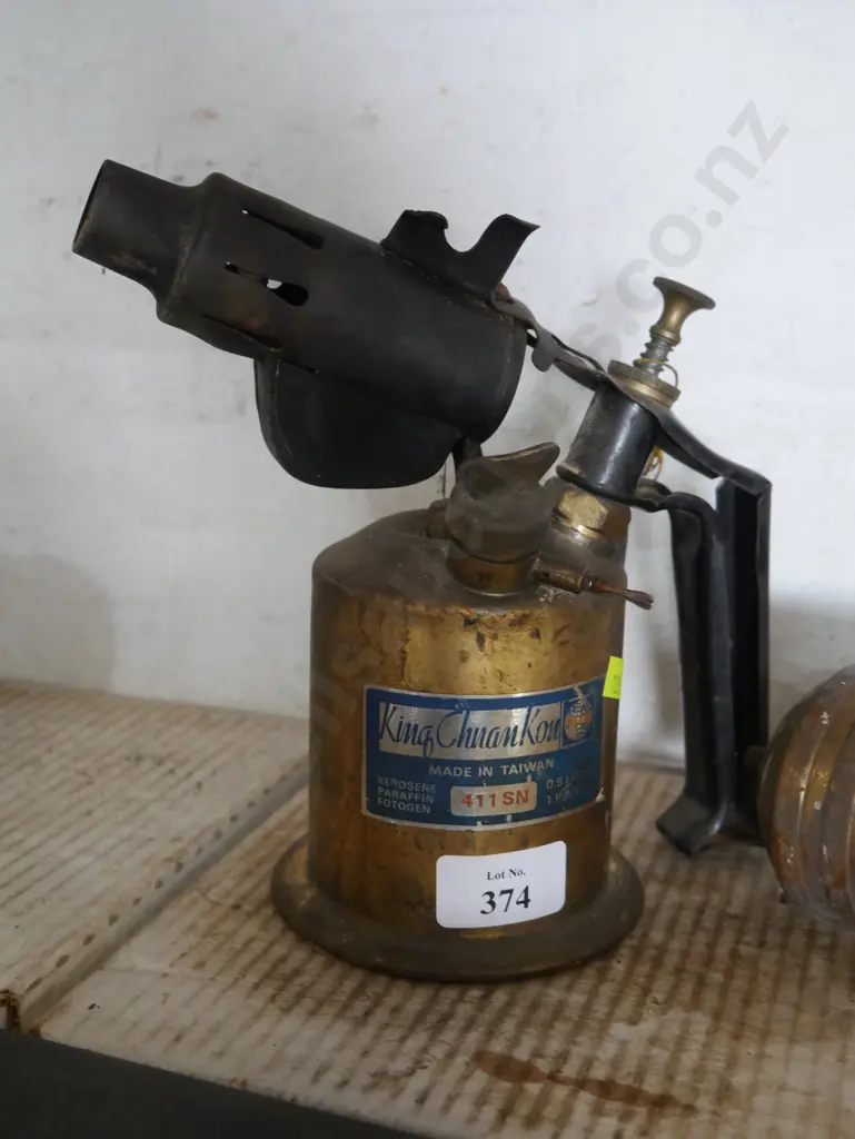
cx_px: 428
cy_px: 570
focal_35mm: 42
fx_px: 1382
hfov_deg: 34.4
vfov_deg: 44.8
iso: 3200
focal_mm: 21
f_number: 4.6
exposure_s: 1/60
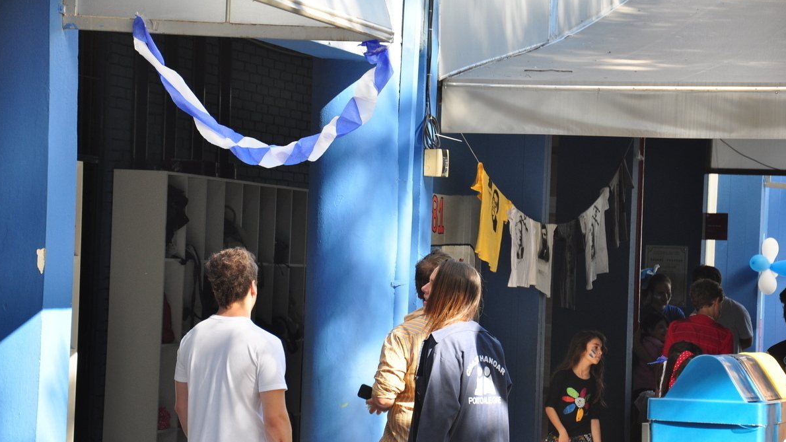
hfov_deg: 16.0
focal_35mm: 135
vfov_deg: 9.0
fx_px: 2803
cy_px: 261
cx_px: 394
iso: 400
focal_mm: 85
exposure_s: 1/200
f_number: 5.6
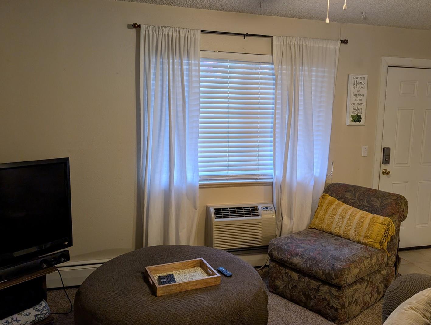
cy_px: 162
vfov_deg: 51.5
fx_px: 337
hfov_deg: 65.2
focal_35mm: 27
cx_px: 233
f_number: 1.68
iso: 21
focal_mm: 6.9
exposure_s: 1/60
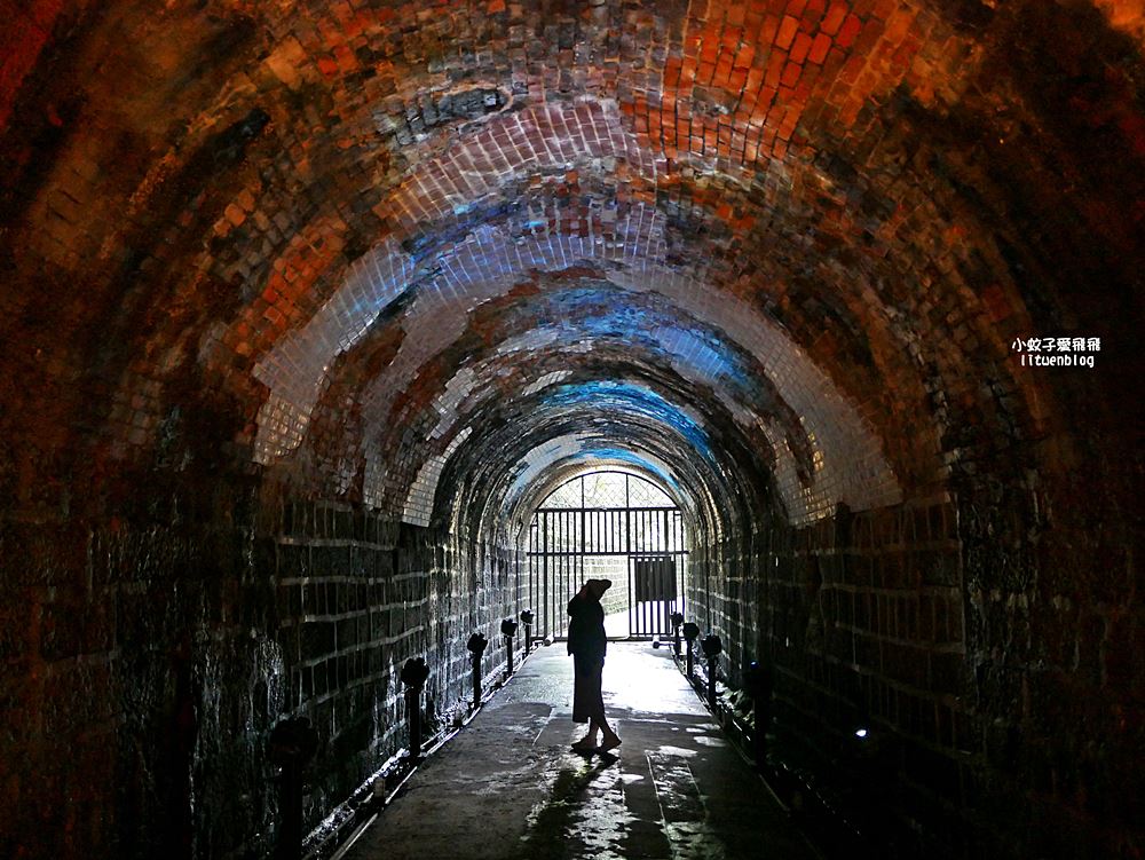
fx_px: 927
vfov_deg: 49.8
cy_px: 430
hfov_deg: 63.4
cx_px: 572
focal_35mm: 28
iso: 2000
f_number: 2.5
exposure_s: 1/60
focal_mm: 14
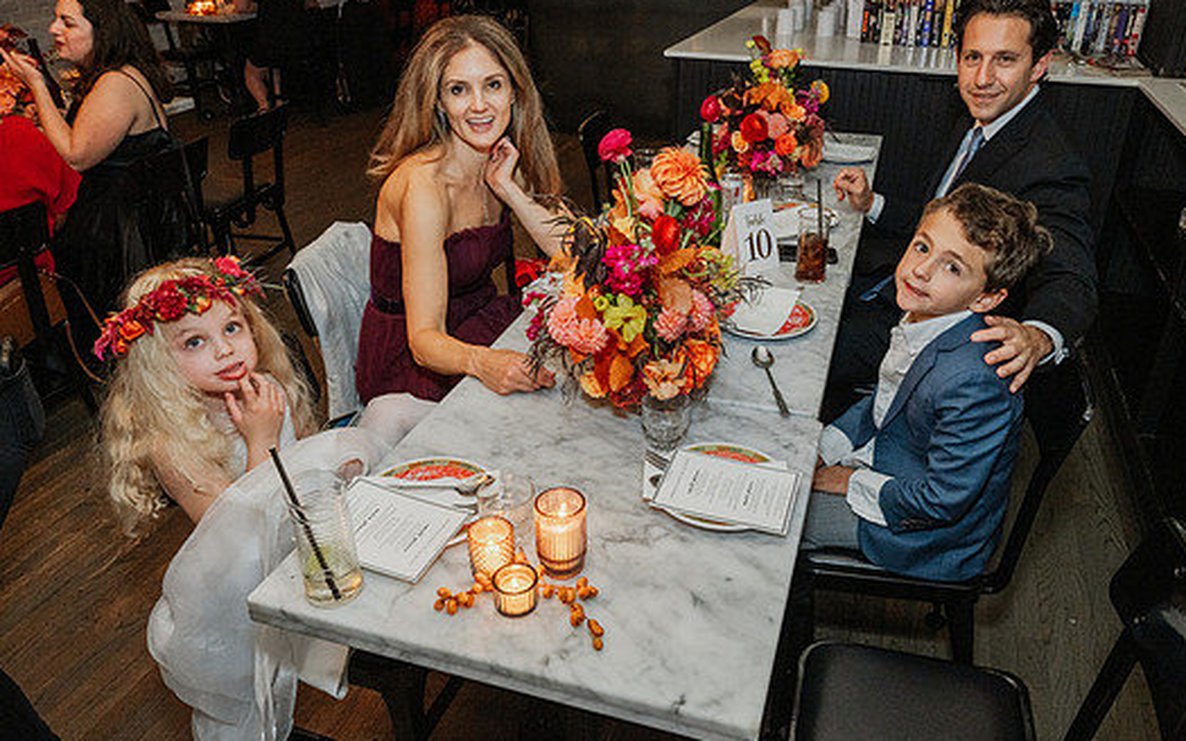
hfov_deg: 68.3
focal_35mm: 27
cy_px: 334
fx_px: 873
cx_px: 637
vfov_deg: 45.9
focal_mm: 24
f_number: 8
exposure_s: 1/25
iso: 3200
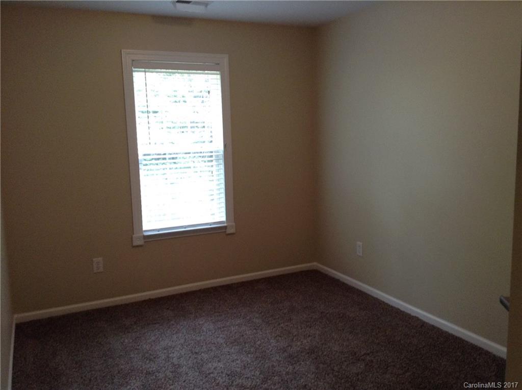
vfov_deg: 42.8
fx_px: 497
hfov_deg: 55.4
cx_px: 261
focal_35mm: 33
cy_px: 195
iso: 100
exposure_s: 1/25
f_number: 2.4
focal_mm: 3.3
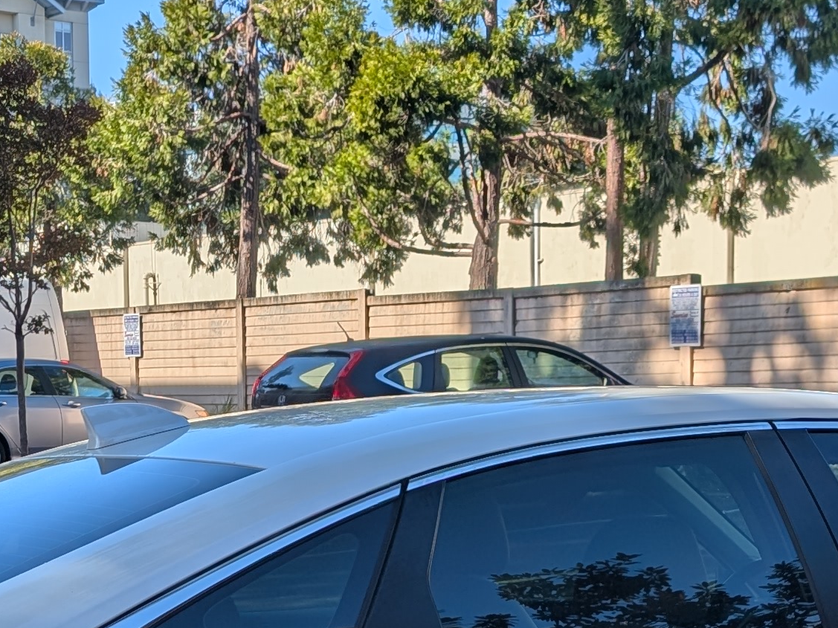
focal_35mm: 87
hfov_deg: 22.4
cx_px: 598
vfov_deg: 16.5
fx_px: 2106
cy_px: 658
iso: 19
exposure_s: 1/1497
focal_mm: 6.9
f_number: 1.68
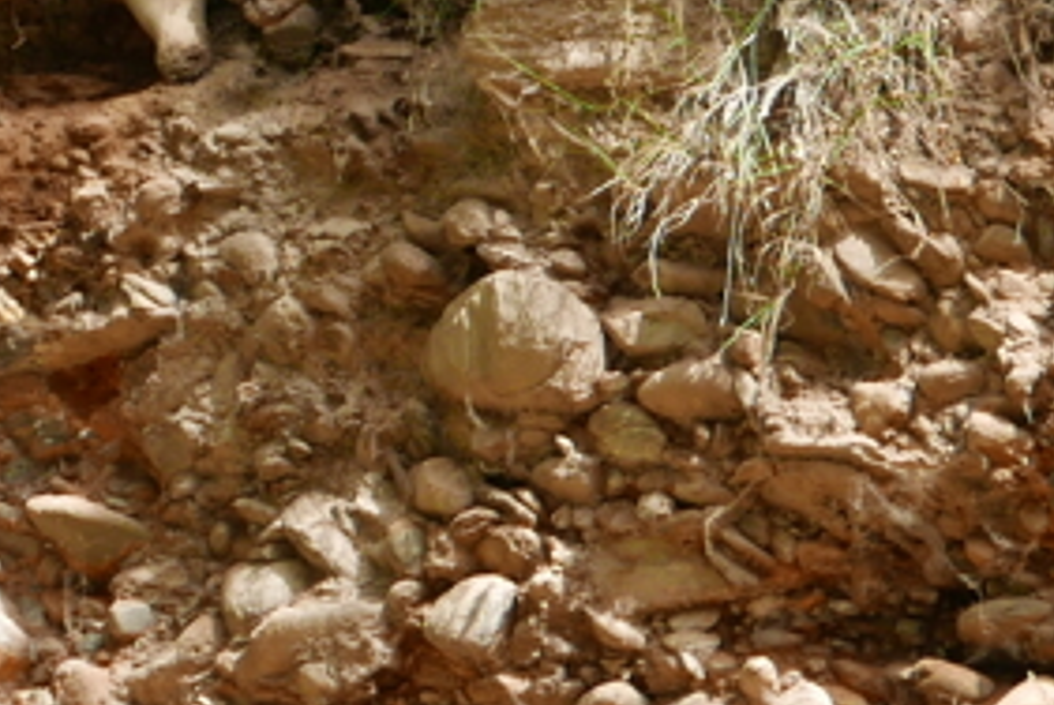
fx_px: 6741
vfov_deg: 5.9
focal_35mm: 230
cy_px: -458
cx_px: -711
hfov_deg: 8.7
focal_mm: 24.5
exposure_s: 1/125
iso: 200
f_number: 5.6
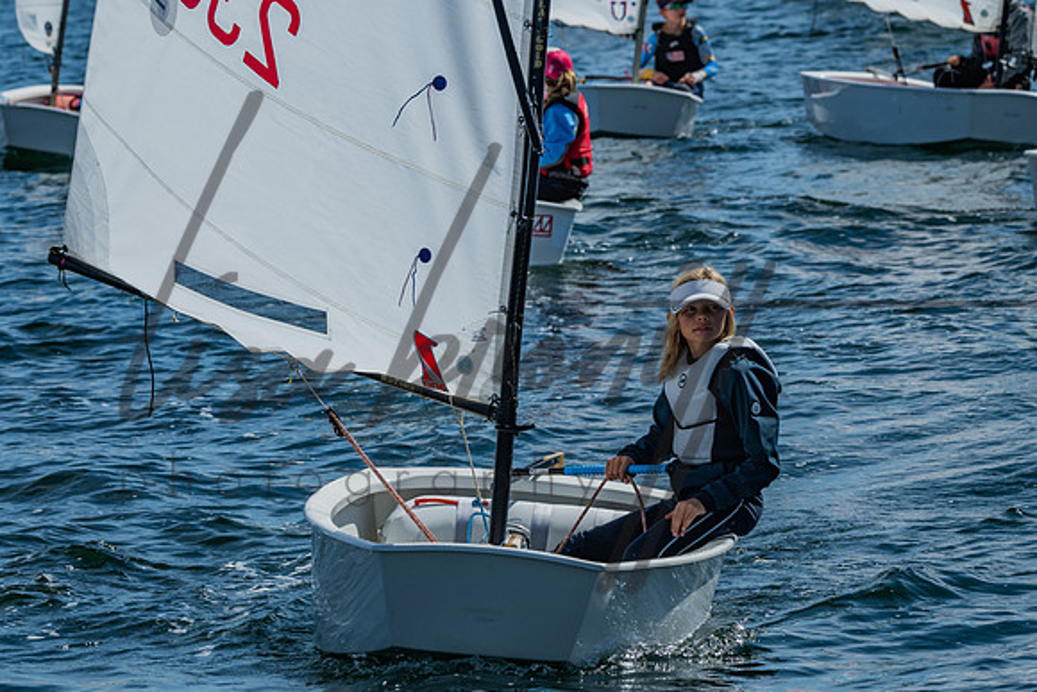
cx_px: 506
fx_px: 7343
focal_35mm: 255
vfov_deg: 5.4
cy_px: 322
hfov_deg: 8.1
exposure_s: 1/500
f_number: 8
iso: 100
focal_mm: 185
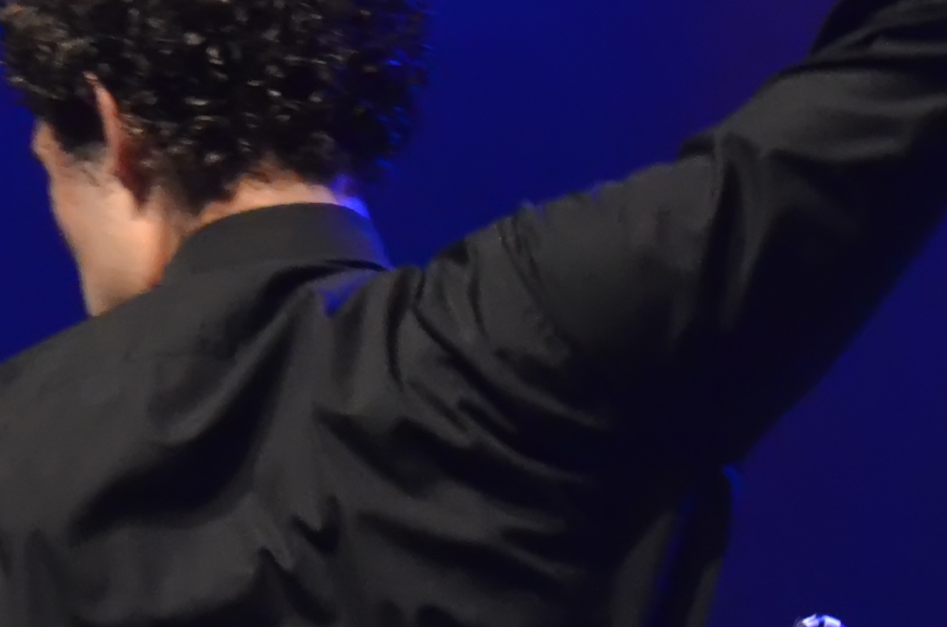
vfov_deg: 2.2
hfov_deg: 3.3
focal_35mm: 623
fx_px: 16352
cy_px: 999
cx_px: -975
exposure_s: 1/50
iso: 4000
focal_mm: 98
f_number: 5.6
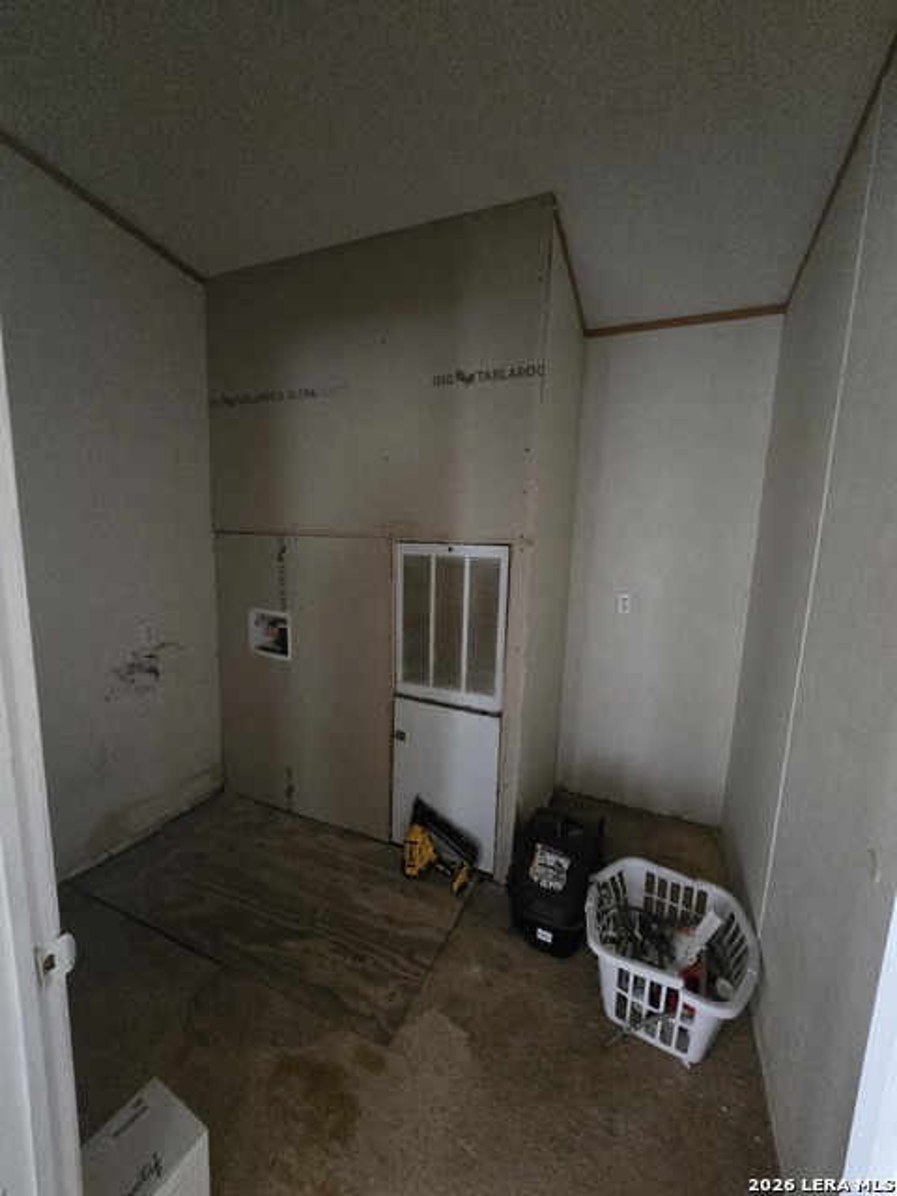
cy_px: 598
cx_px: 448
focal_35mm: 13
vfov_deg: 106.2
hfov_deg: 89.9
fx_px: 449
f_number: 2.2
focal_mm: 2.2
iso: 1600
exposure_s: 1/24
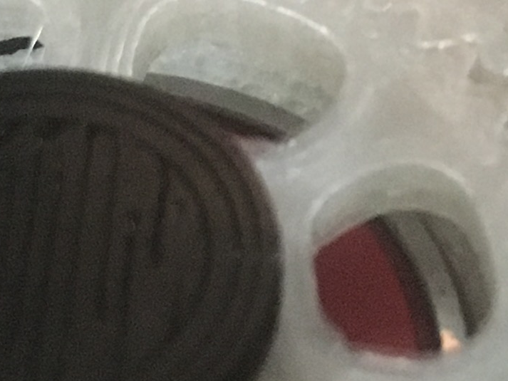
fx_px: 2407
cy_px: -28
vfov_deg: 9.0
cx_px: 665
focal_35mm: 164
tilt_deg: -50.4
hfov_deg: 11.7
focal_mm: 4.15
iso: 320
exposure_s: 1/15
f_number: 2.2
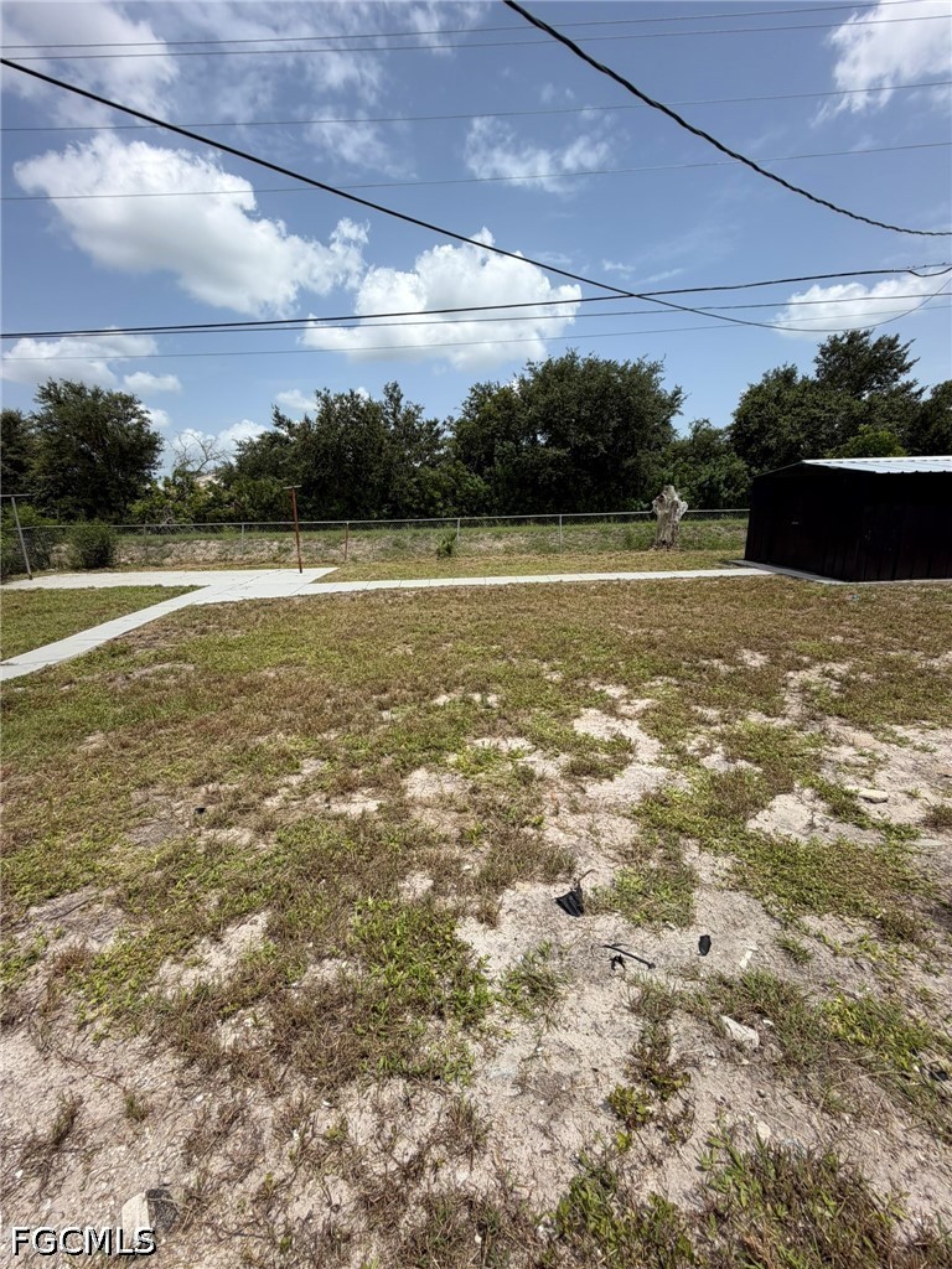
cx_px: 476
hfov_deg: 85.7
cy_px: 634
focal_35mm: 14
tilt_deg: -12.0
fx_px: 513
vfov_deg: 102.1
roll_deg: +4.0
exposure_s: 1/1001
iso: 20
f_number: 2.2
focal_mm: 2.22
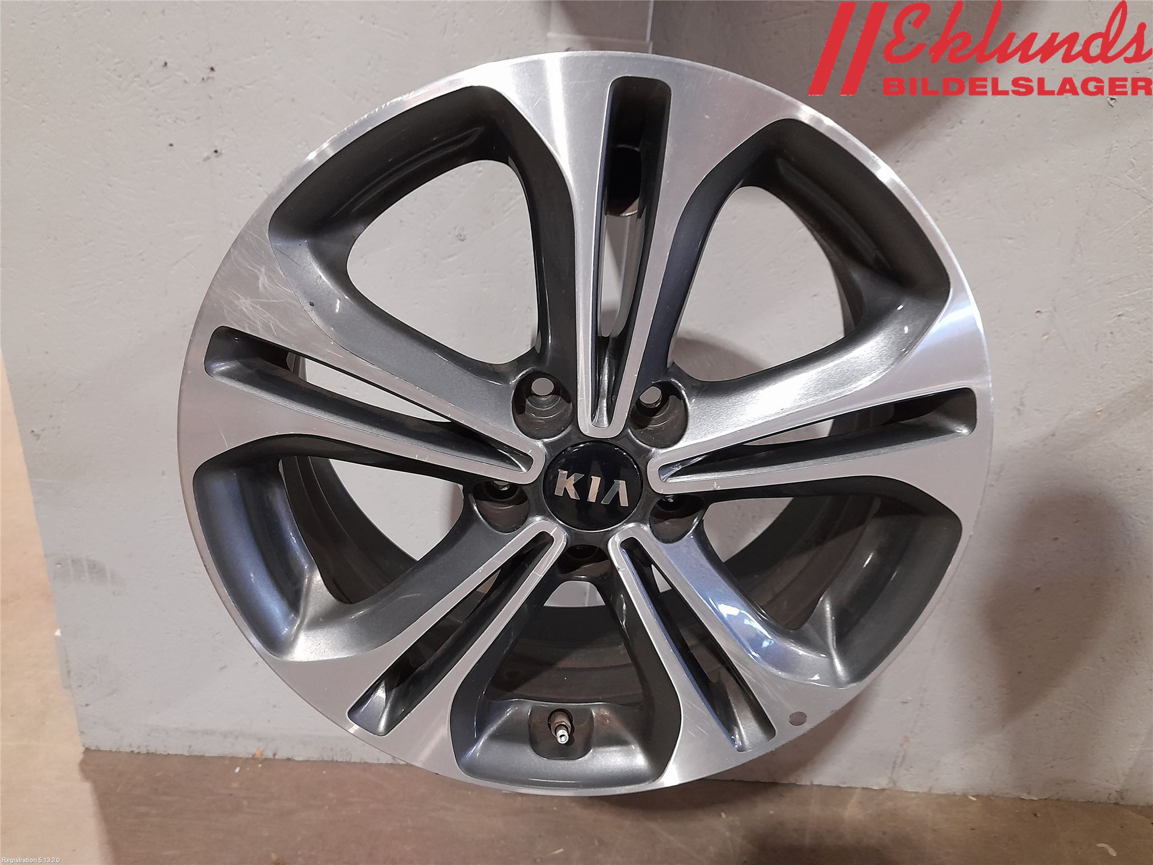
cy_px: 432
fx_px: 833
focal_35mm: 25
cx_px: 576
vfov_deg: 54.9
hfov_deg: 69.4
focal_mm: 4.6
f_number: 2
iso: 320
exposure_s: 1/50
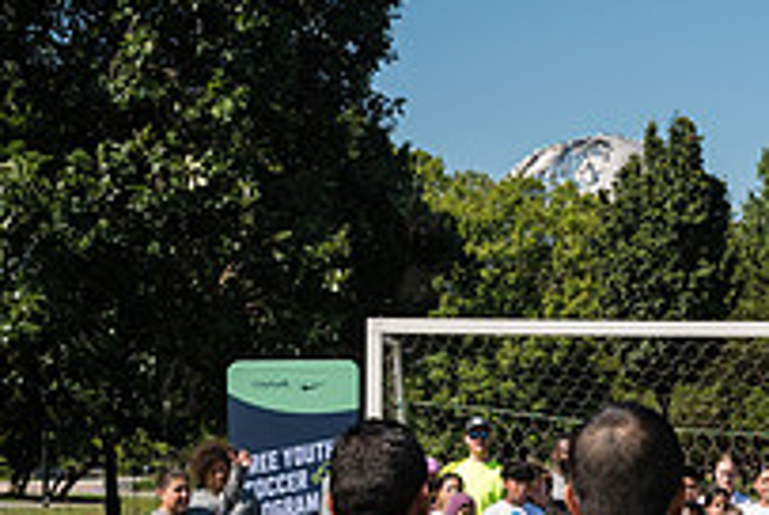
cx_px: 909
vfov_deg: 10.0
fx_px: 2931
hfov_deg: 14.5
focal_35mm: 137
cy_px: 418
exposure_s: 1/1600
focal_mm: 48
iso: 800
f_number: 8
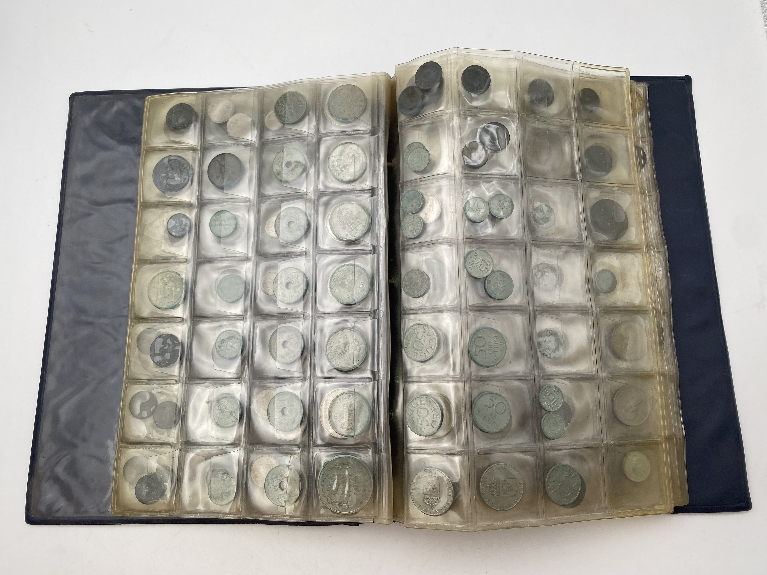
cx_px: 384
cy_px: 288
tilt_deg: -78.1
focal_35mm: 26
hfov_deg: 67.3
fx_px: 576
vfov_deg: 53.1
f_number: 1.8
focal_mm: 4.25
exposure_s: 1/321
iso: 32
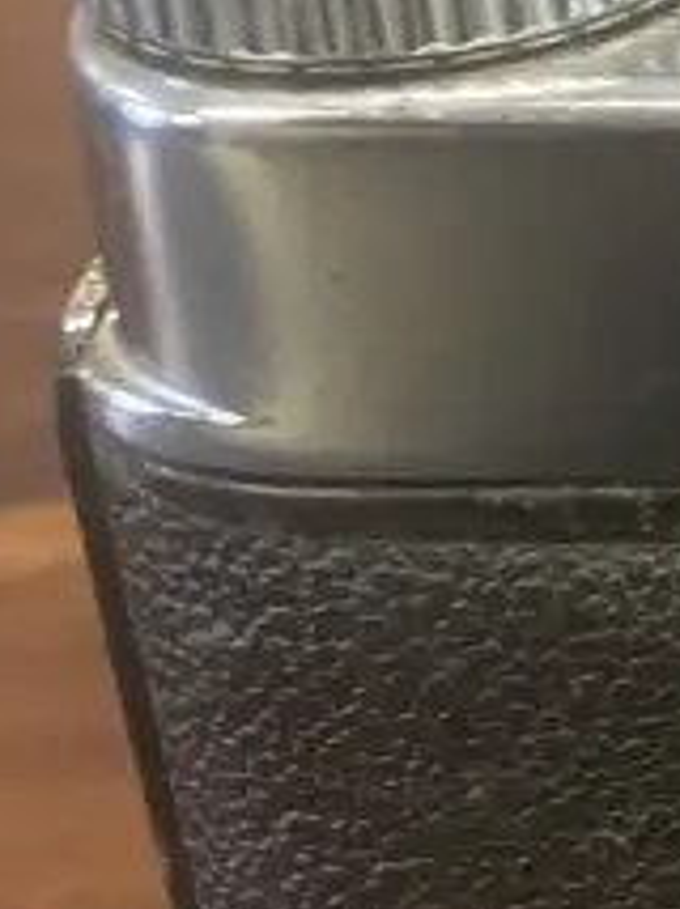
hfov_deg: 10.0
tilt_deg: -26.4
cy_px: 429
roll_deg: +1.6
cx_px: 1488
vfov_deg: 14.7
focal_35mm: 134
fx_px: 3517
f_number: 1.8
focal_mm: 3.99
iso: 320
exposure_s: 1/33
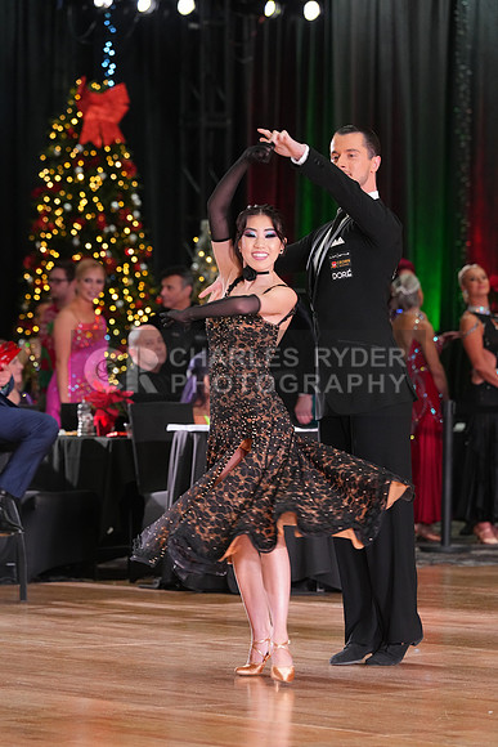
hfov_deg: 8.0
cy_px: 374
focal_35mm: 172
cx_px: 249
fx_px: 3567
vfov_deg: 11.9
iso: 3200
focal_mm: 172
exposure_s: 1/200
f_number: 5
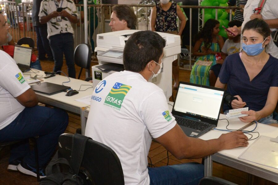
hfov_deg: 58.7
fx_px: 247
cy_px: 92
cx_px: 139
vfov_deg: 41.1
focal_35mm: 32
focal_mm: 32
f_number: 9
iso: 4000
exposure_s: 1/60
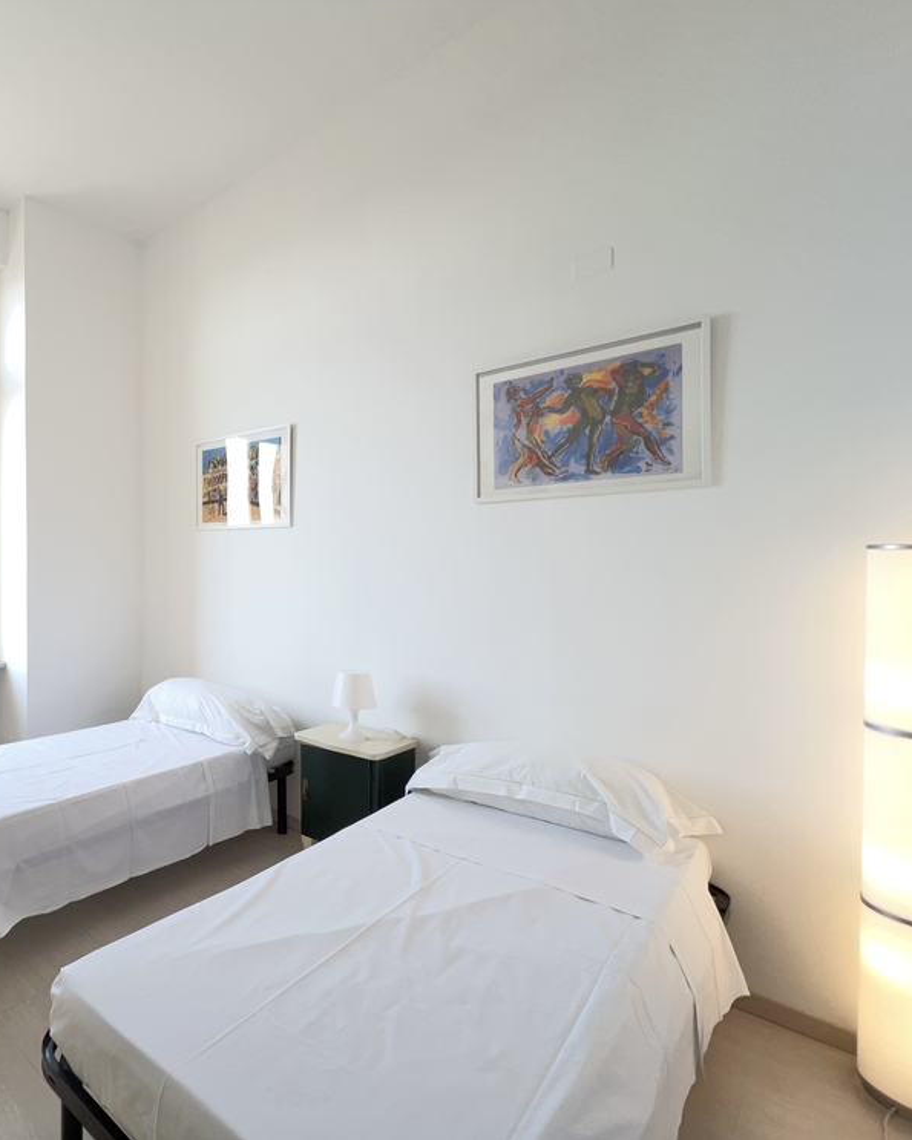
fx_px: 574
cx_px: 180
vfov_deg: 89.6
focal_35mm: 17
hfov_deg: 69.3
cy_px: 568
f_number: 1.8
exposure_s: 1/104
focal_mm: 1.57
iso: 25
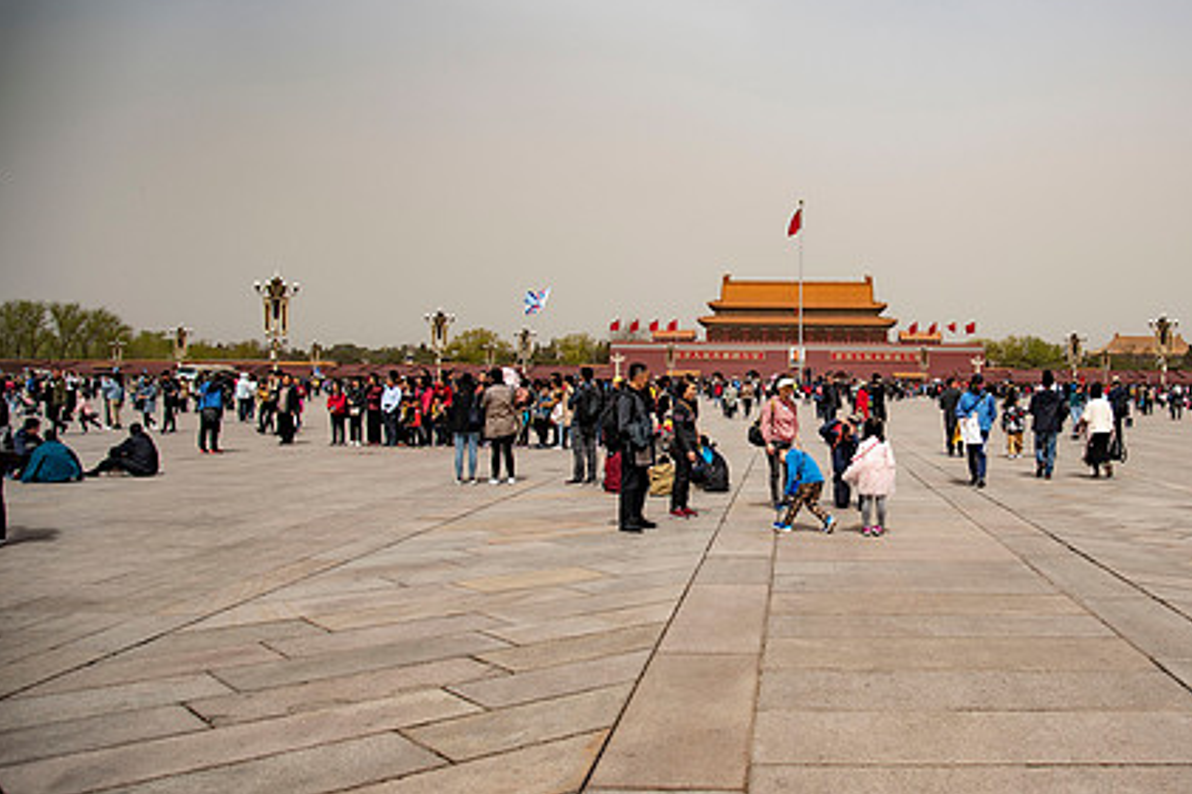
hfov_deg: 56.1
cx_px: 788
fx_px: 1092
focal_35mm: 33
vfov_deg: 39.9
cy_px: 372
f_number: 4
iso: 100
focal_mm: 24
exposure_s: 1/1250
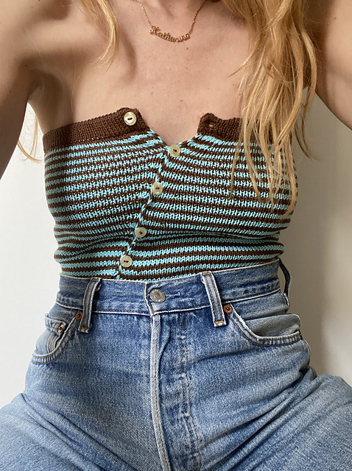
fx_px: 408
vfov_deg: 60.0
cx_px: 176
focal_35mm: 30
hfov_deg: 46.7
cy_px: 236
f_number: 2.2
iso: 320
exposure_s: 1/60
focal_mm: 2.71
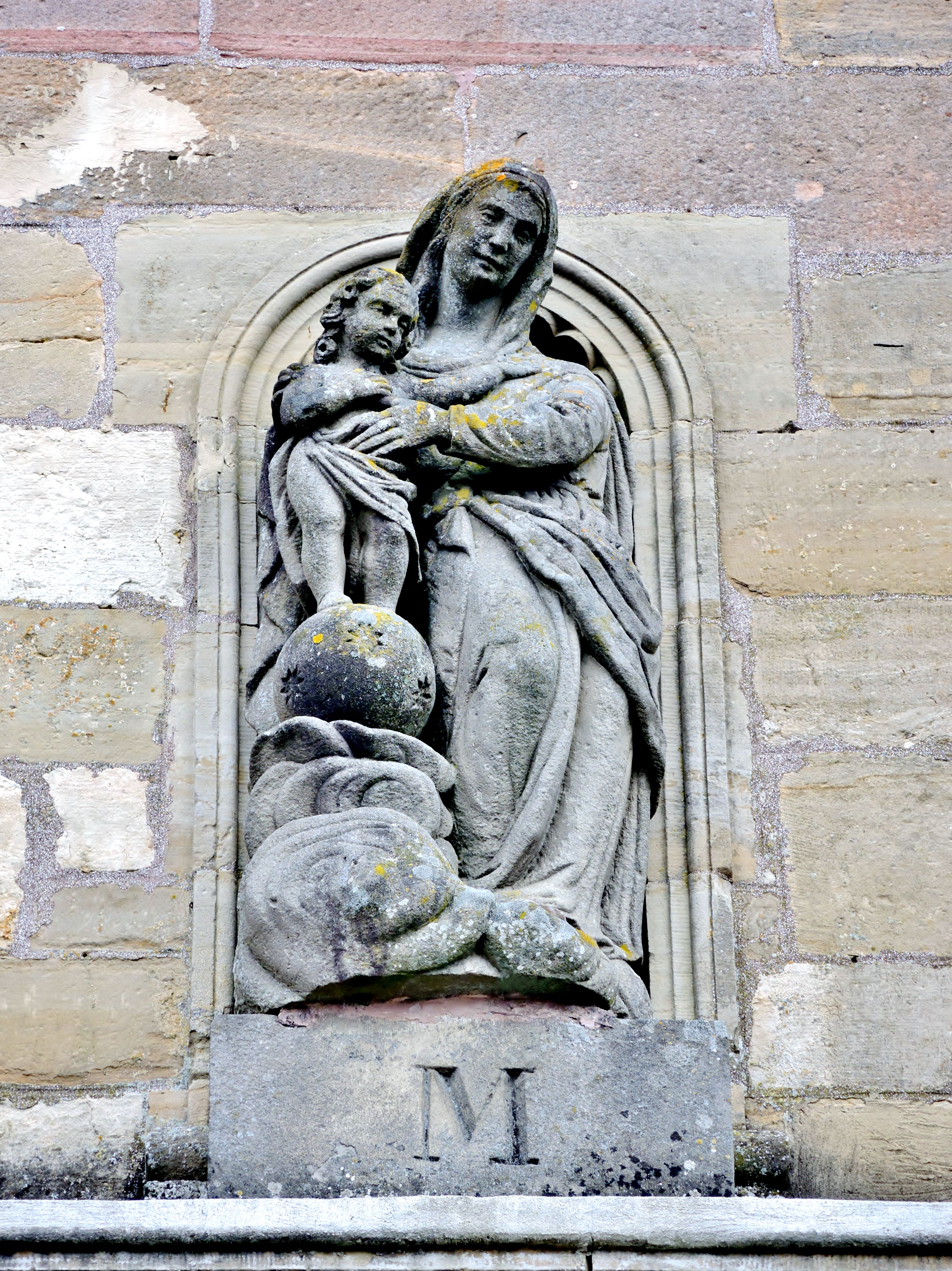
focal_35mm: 200
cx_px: 476
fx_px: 7336
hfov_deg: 7.4
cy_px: 636
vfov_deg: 9.9
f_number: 4
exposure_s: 1/60
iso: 100
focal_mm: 42.8
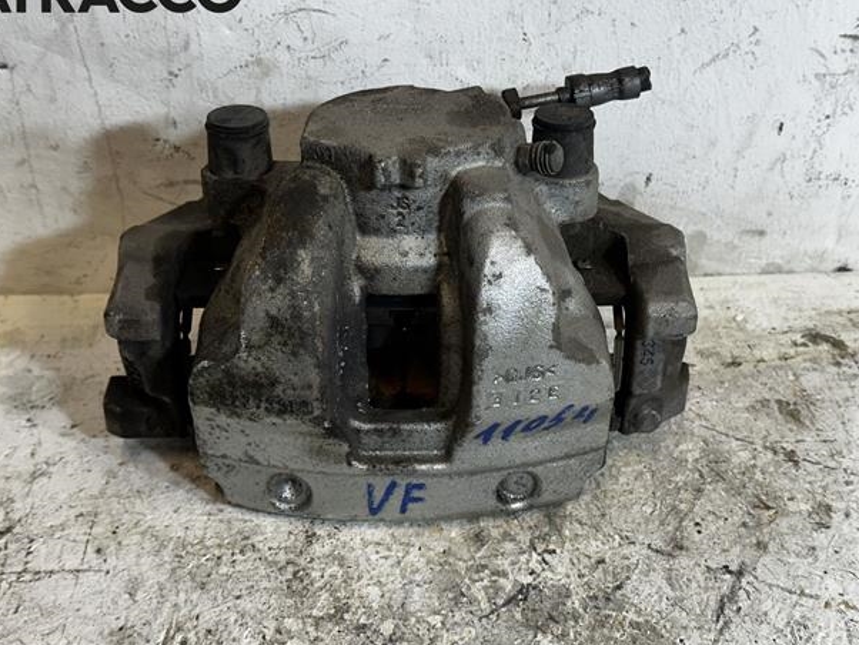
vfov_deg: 28.6
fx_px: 1266
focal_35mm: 51
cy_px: 307
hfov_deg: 37.5
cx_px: 425
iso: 80
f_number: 1.78
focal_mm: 6.86
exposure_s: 1/100
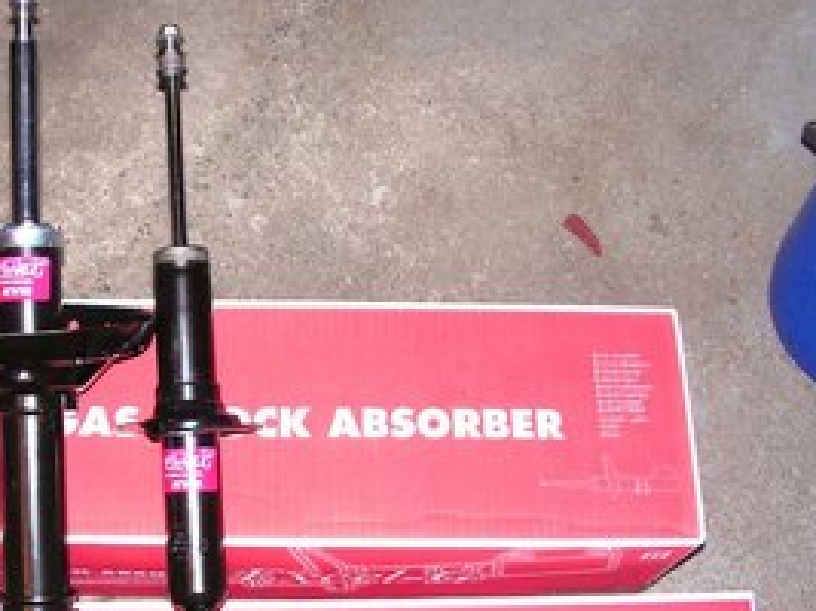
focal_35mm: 54
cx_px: 214
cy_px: 431
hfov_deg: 34.9
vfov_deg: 26.8
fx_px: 1272
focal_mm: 6
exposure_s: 1/40
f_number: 3.2
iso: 200
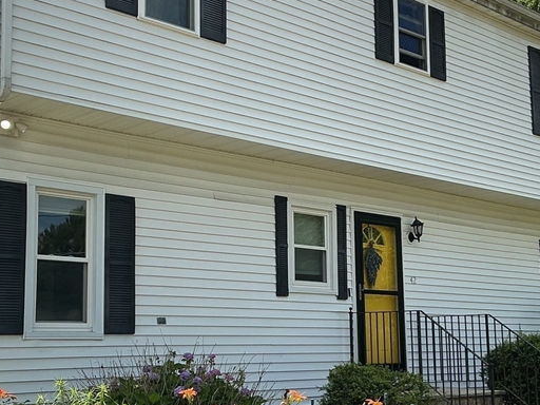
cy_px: 210
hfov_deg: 33.2
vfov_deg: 25.2
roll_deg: +1.2
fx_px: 905
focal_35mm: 58
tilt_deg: +9.3
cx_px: 253
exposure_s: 1/1534
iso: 25
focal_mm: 3
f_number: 1.8
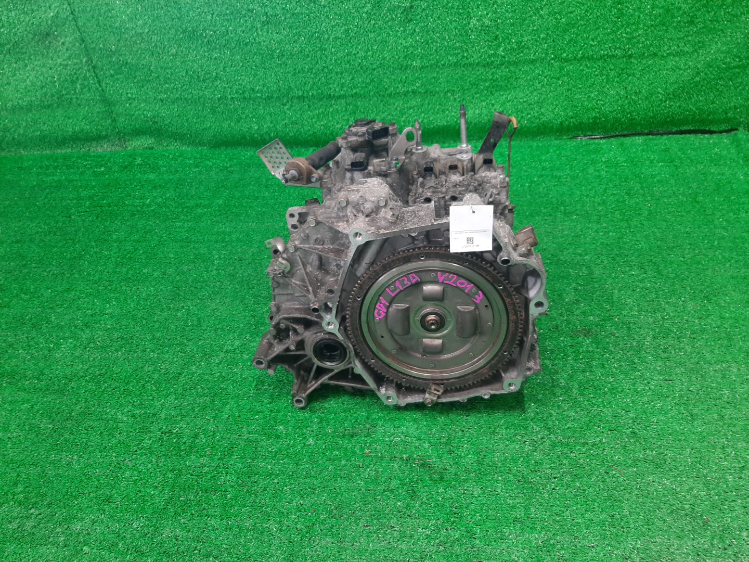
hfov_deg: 67.3
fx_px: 563
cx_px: 374
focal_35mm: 26
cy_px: 281
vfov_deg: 53.1
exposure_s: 1/50
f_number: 1.7
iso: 122
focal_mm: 3.93
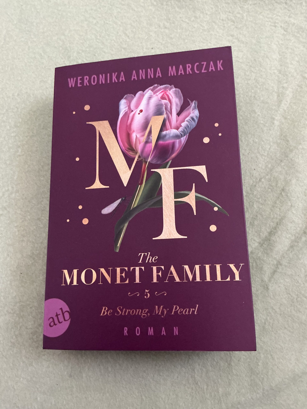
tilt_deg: -76.8
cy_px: 204
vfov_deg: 61.7
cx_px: 154
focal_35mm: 29
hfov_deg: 48.2
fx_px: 343
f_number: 1.8
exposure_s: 1/60
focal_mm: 3
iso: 250
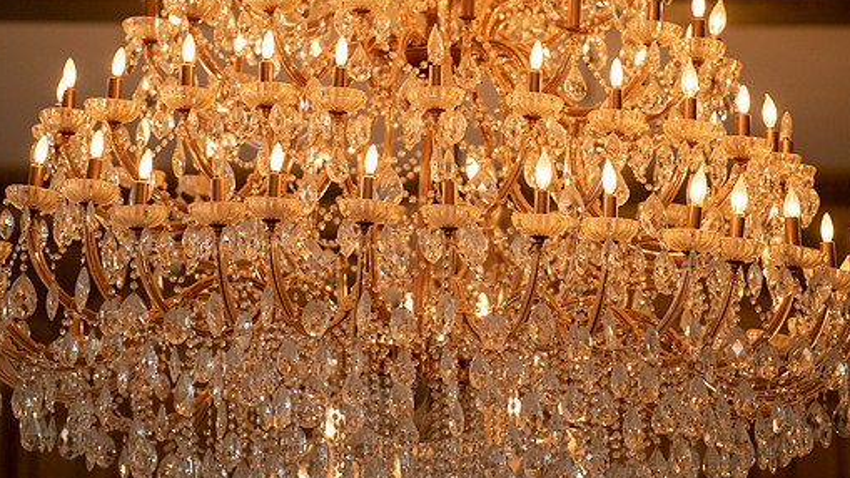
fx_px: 5385
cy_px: 171
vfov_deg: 5.1
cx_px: 464
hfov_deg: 9.0
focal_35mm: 239
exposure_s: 1/500
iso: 1600
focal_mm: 200
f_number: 3.2
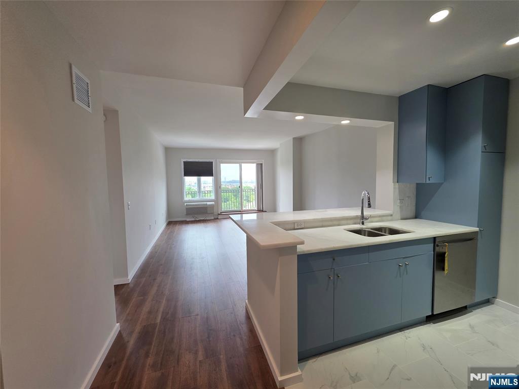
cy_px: 194
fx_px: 195
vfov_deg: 89.9
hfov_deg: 106.2
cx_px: 260
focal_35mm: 13
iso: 160
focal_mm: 2.2
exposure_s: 1/120
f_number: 1.9
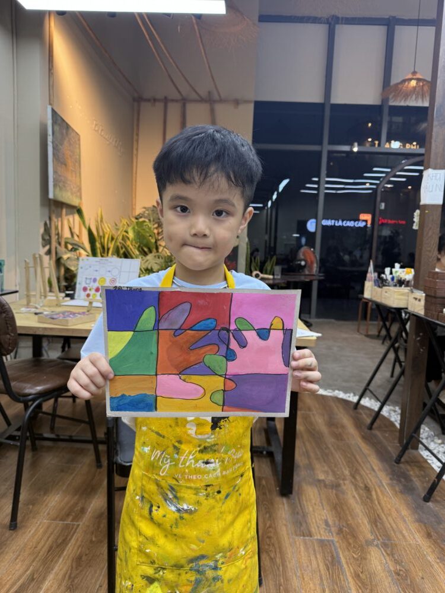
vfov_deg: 71.6
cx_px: 222
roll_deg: -3.2
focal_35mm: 24
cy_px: 296
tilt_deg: -5.3
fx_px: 411
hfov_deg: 56.8
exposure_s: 1/100
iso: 100
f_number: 1.78
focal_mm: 6.76
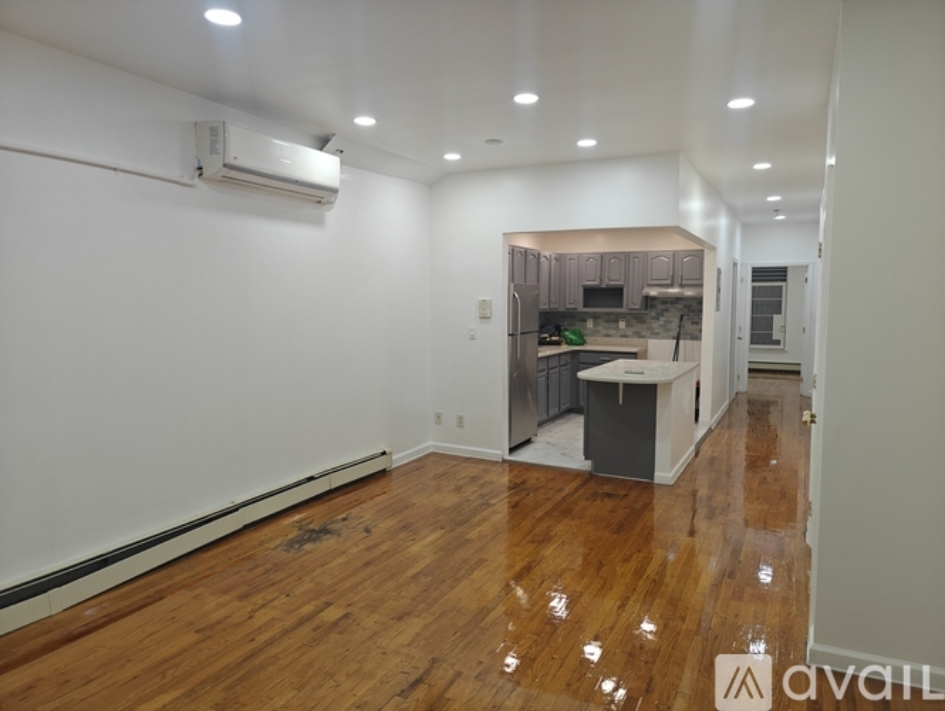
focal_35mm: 24
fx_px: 656
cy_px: 356
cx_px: 472
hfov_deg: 71.5
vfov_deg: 56.9
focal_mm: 6.06
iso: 320
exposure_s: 1/120
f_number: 1.7
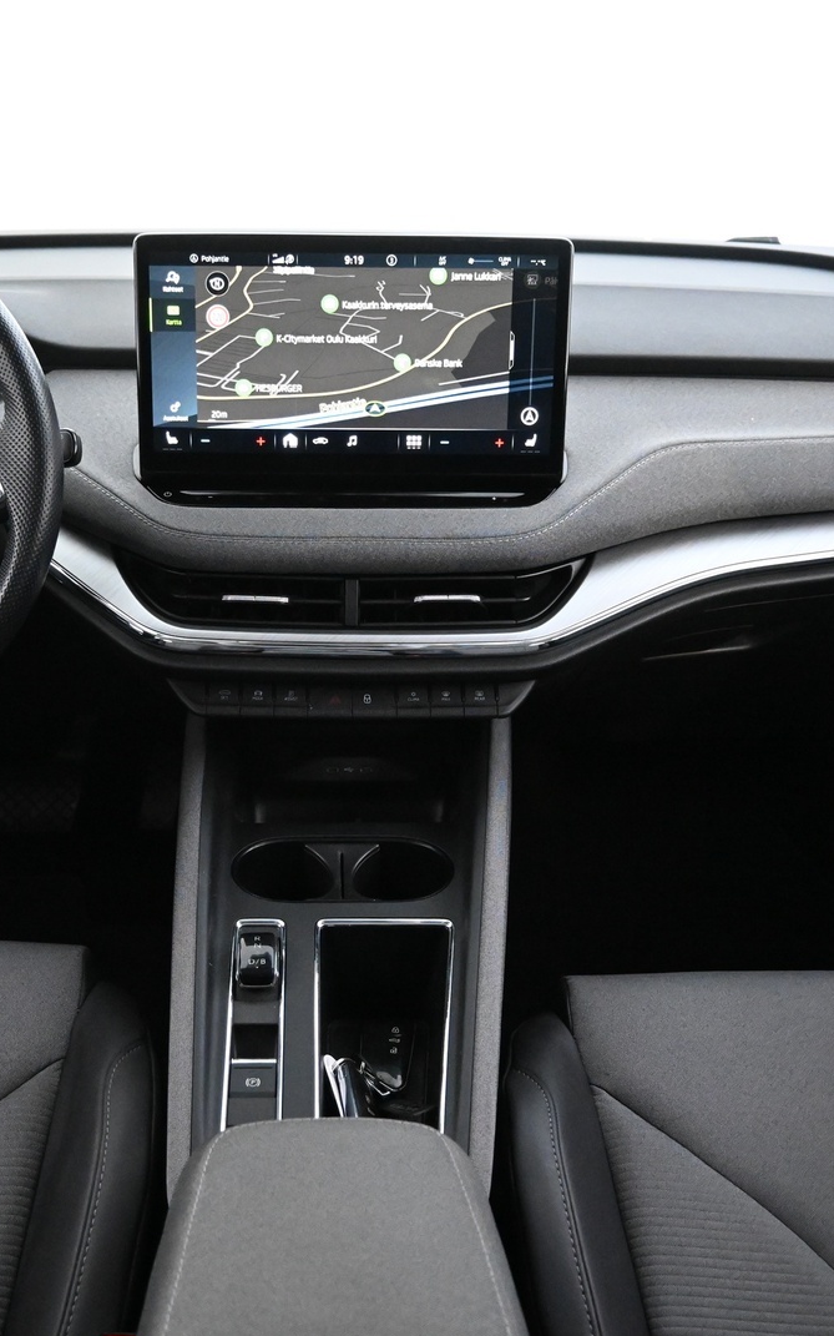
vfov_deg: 52.8
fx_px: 1346
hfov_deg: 34.3
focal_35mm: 37
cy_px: 669
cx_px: 343
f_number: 3.5
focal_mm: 16
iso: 5600
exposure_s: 1/25
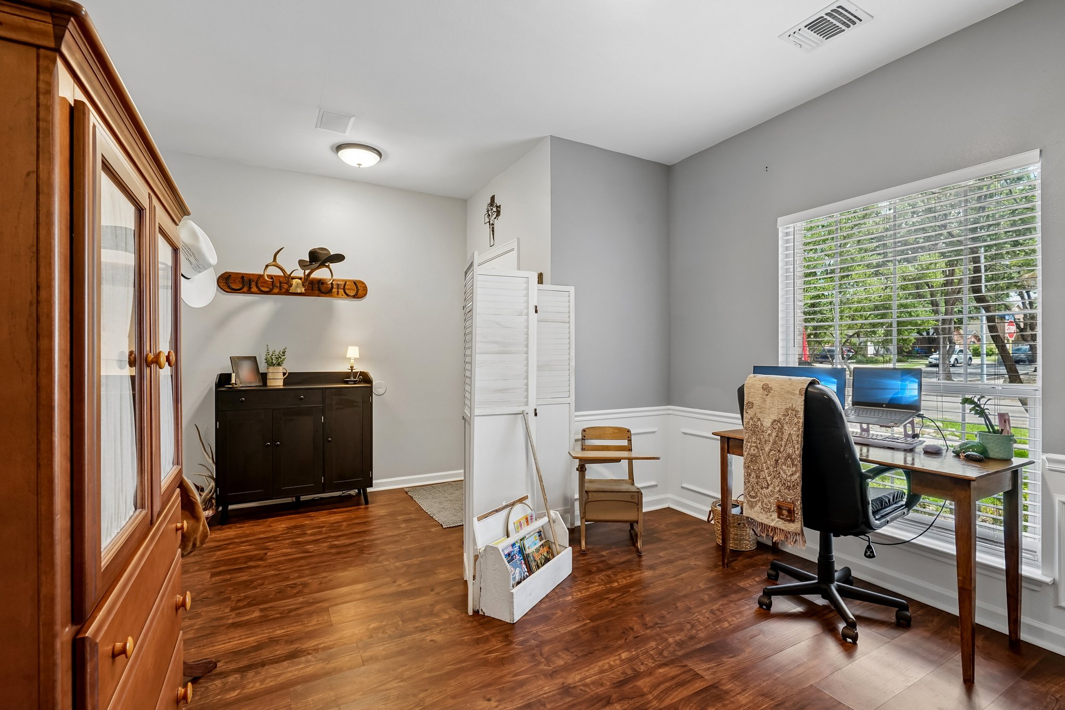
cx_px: 532
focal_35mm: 16
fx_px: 473
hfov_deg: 96.7
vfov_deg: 73.7
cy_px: 355
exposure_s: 1/13
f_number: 8
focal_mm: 16
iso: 400
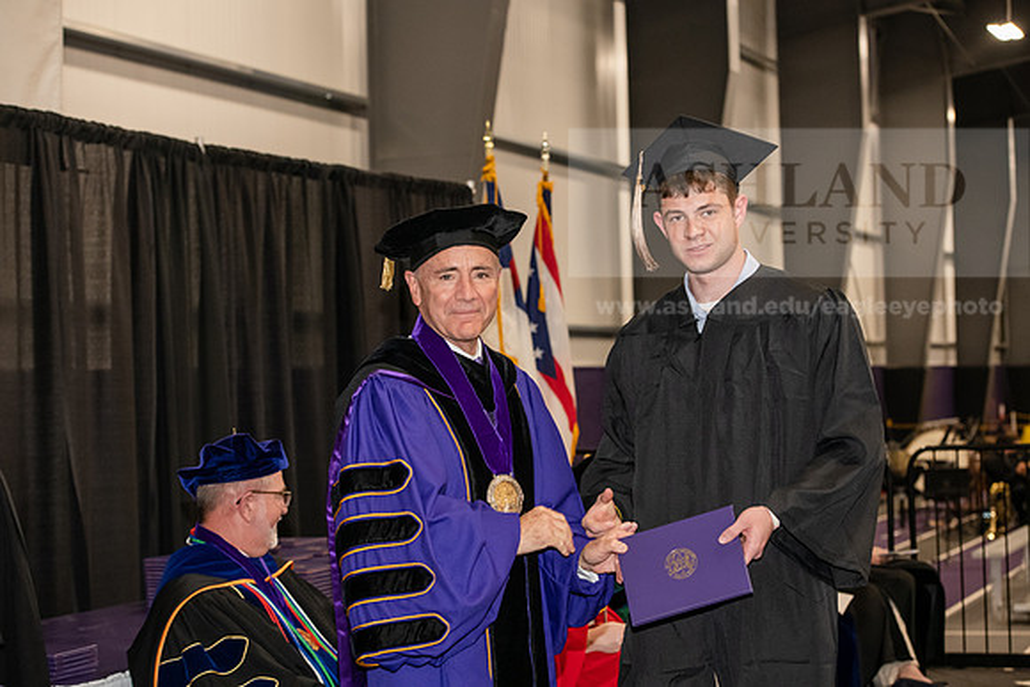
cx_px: 515
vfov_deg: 19.5
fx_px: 2003
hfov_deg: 28.8
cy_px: 344
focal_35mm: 70
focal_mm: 70
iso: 2500
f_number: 5
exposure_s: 1/200
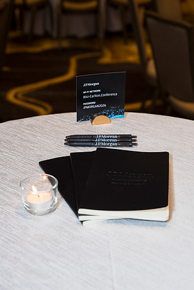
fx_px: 566
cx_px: 97
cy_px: 145
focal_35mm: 70
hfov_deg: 19.5
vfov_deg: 28.8
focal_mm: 70
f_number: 5.6
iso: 800
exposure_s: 1/125
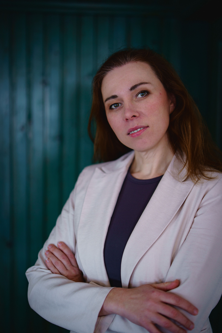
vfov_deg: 39.6
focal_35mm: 50
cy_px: 166
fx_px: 462
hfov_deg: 27.0
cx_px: 111
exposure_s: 1/200
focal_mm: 50
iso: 500
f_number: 1.4
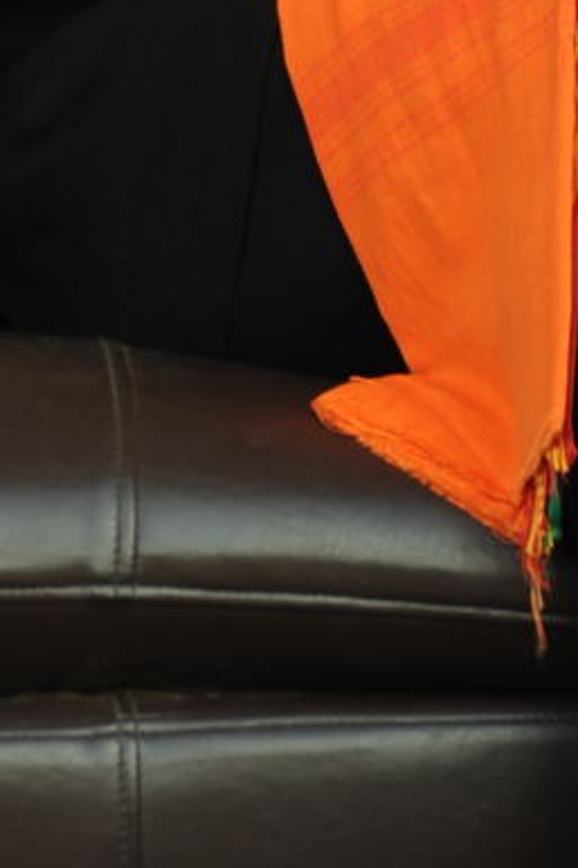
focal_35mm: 498
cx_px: 550
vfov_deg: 4.1
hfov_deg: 2.8
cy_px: -227
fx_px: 12003
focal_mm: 120
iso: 500
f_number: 7.1
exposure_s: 1/125
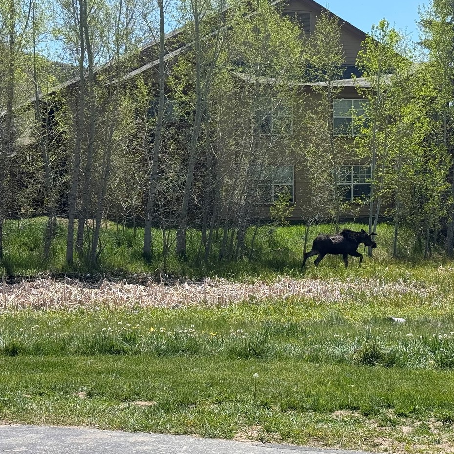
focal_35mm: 73
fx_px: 1083
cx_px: 281
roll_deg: +0.4
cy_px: 256
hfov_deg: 23.6
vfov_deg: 23.7
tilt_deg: -4.4
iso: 80
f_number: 1.78
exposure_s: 1/3534
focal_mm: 6.76
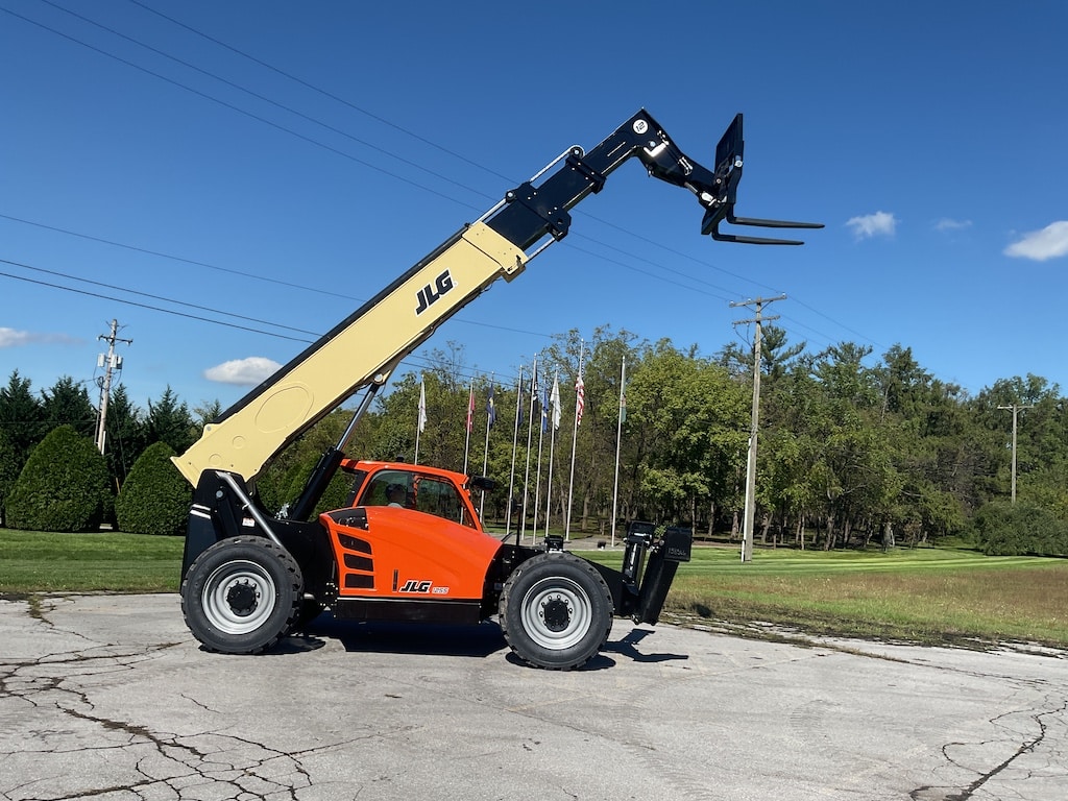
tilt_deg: +6.0
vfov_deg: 48.2
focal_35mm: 29
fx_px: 895
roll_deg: -4.3
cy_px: 400
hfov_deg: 61.7
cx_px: 534
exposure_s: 1/1984
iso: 16
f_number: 1.8
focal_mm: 3
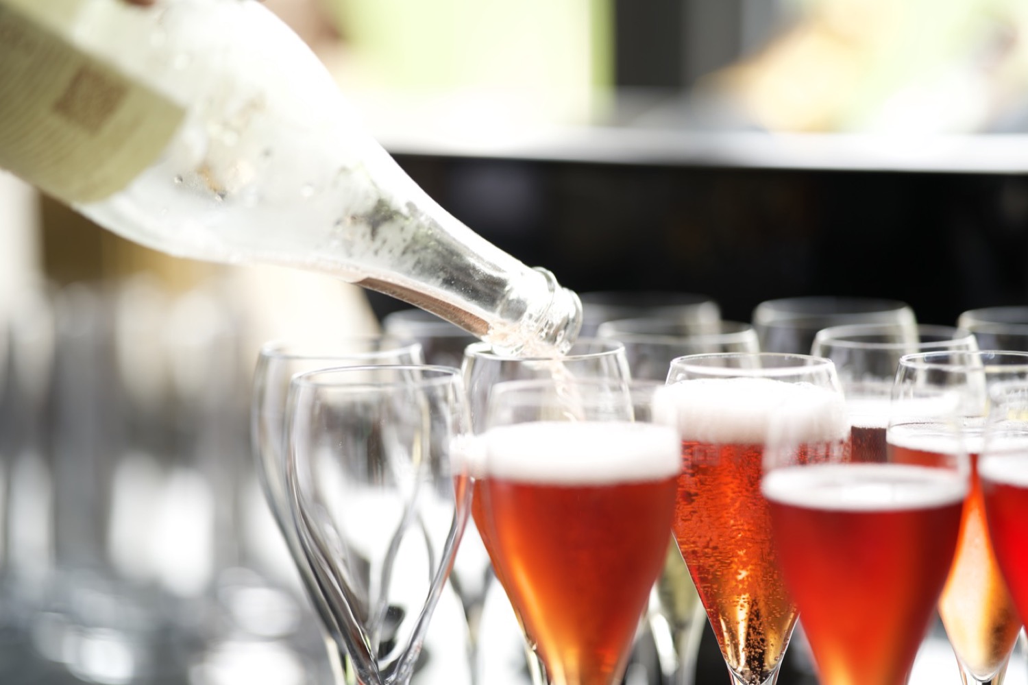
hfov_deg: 15.2
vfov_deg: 10.2
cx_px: 514
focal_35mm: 135
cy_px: 342
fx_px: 3854
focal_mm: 135
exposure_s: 1/100
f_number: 1.8
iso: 100
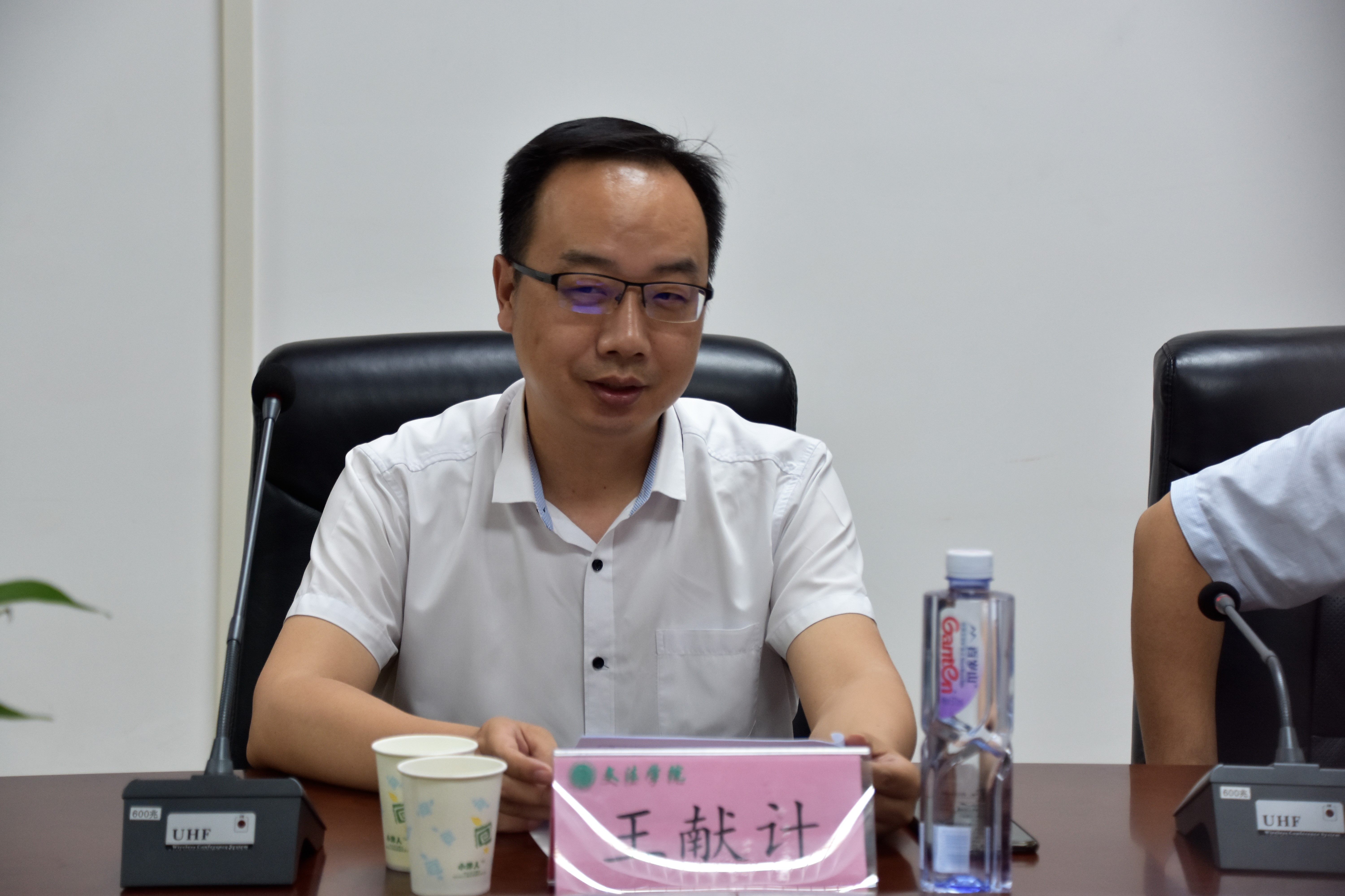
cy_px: 448
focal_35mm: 93
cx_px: 672
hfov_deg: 21.9
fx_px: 3474
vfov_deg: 14.7
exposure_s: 1/80
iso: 640
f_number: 5
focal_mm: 62
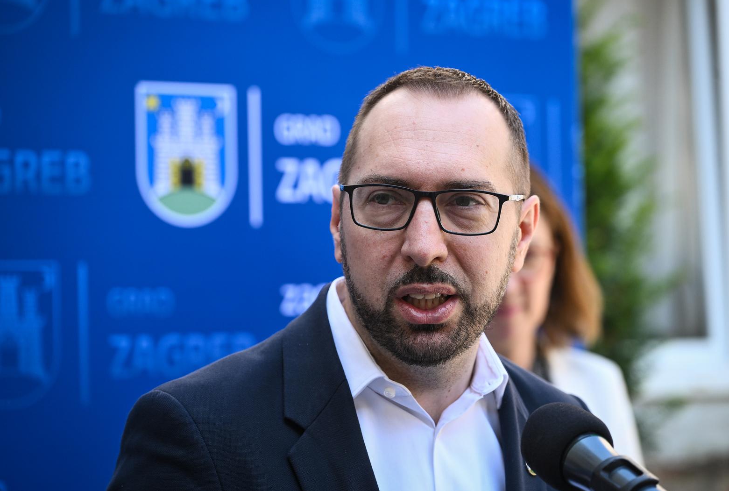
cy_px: 241
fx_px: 2498
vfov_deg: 11.2
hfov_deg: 16.6
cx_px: 366
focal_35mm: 123
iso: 400
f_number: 4
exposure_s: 1/500
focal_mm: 120
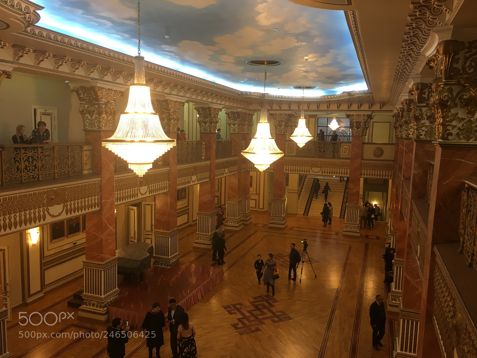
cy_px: 179
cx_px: 238
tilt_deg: -7.1
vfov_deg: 48.2
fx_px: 400
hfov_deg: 61.7
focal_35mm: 29
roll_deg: -1.1
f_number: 2.2
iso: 80
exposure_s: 1/33
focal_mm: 4.15
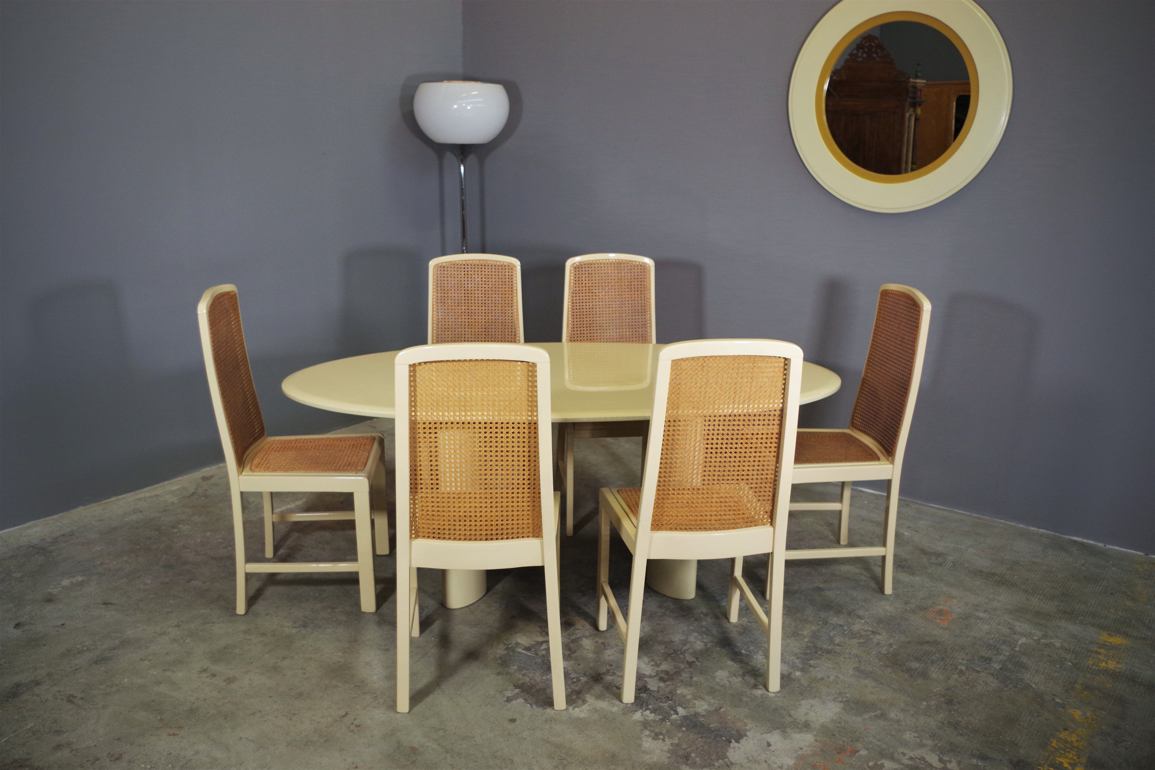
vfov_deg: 43.6
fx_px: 962
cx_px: 578
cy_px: 385
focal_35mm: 30
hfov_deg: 61.9
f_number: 4
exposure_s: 1/60
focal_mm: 20
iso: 400
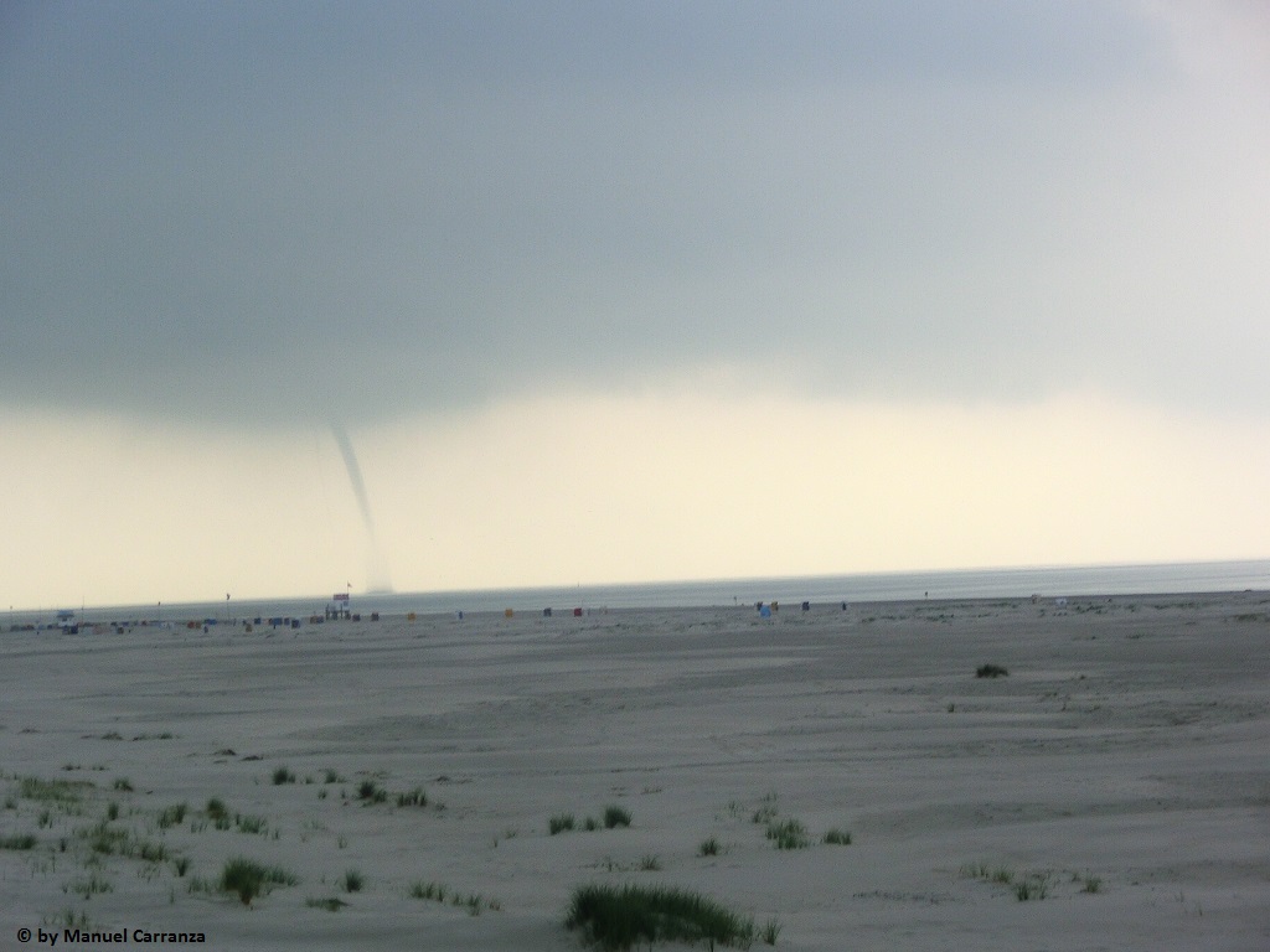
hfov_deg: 13.0
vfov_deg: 9.8
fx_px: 5577
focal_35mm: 152
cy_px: 476
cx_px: 635
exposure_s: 1/80
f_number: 5.9
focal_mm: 26.91
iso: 100
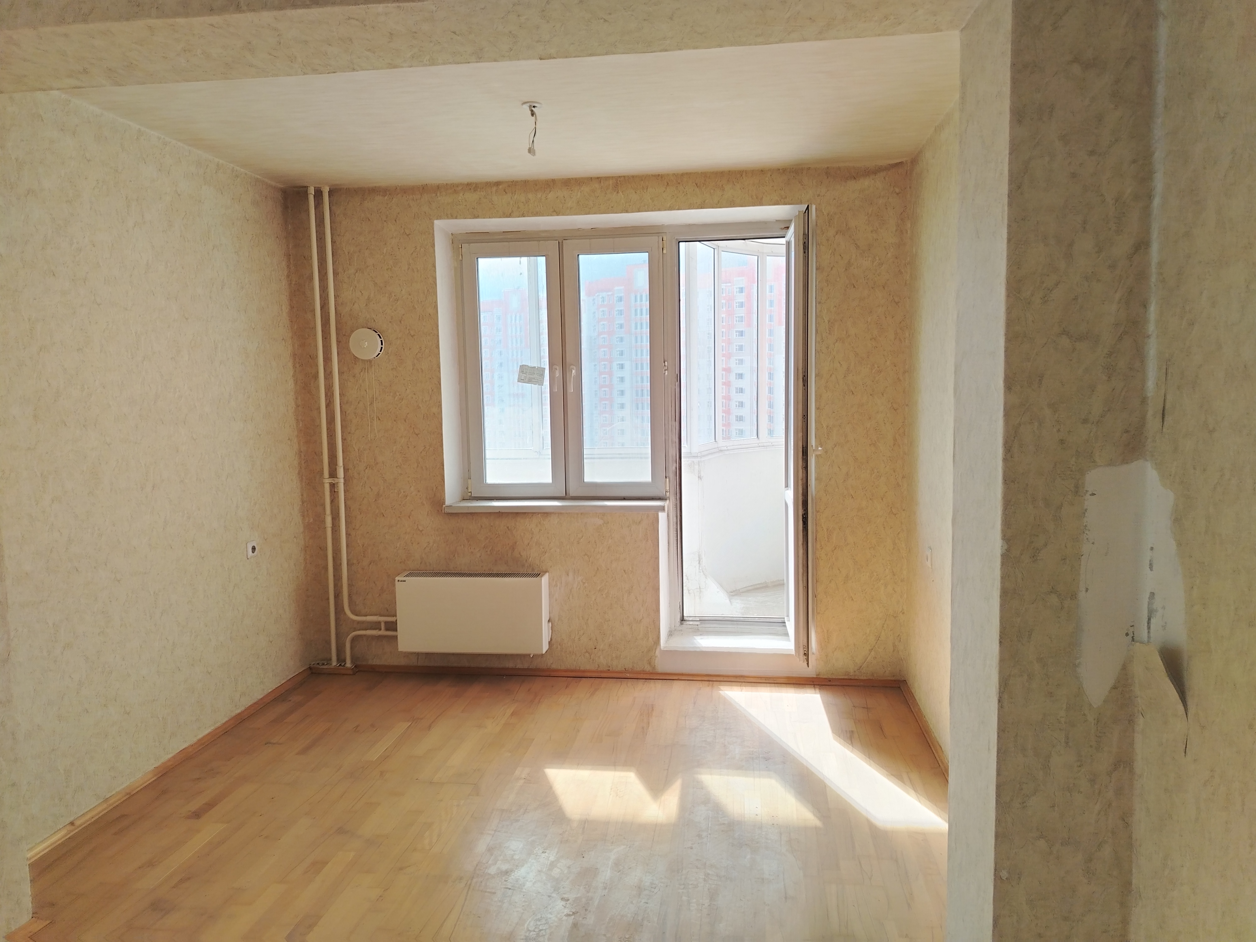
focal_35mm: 24
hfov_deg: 71.6
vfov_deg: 56.8
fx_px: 871
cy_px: 471
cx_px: 628
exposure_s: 1/138
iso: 100
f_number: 1.75
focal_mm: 5.25
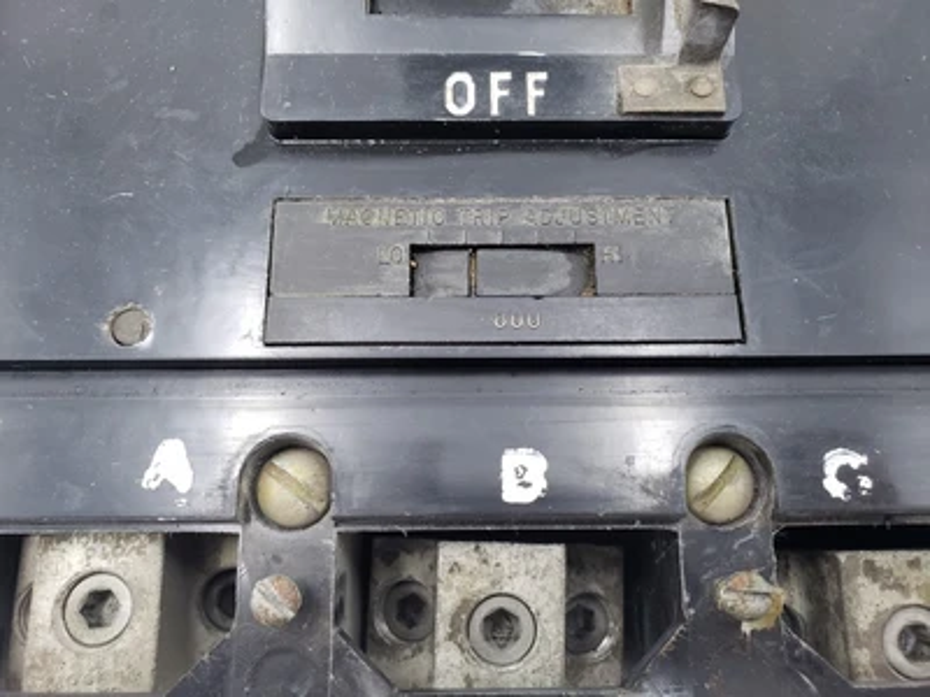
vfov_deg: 53.1
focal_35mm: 26
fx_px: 699
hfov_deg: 67.3
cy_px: 348
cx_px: 465
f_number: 2.4
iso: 200
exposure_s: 1/60
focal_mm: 4.3
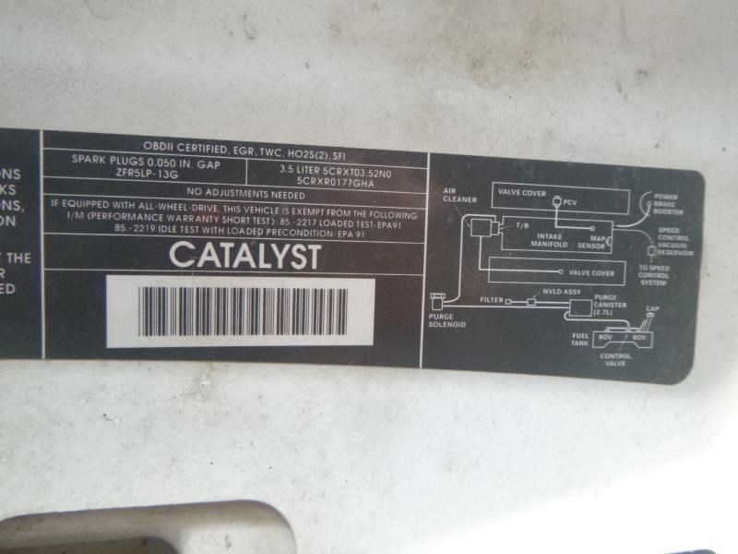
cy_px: 277
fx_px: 533
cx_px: 369
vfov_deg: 54.9
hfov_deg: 69.4
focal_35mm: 25
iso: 400
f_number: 3.9
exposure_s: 1/60
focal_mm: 4.5
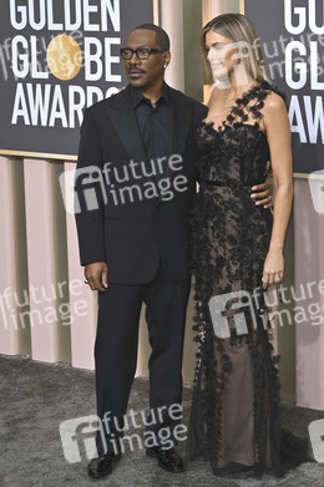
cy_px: 247
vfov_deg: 22.4
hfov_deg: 15.0
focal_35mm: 91
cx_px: 160
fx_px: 1231
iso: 250
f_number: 8
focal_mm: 89
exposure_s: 1/200
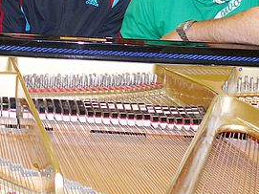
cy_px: -22
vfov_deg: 17.0
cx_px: 33
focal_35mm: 84
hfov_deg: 22.8
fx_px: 628
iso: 100
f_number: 2.8
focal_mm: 7.4
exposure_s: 1/30
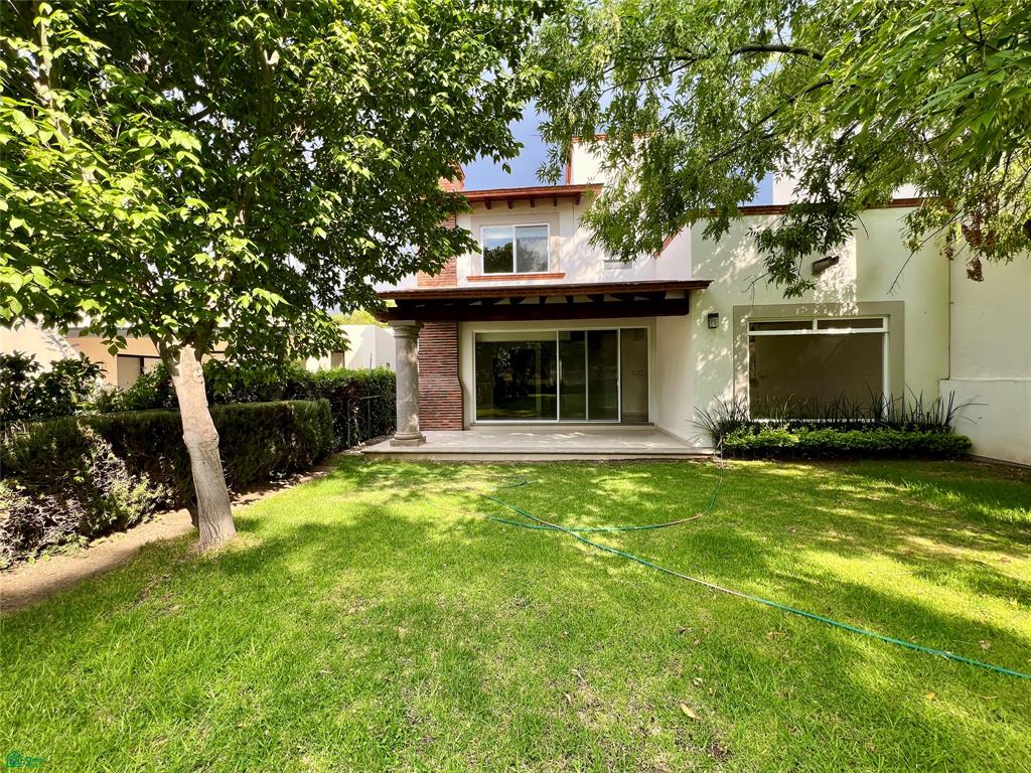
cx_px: 516
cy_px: 386
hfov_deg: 106.2
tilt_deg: -1.0
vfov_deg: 89.9
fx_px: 387
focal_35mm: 13
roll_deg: +0.4
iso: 32
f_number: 1.8
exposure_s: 1/274
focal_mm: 1.57
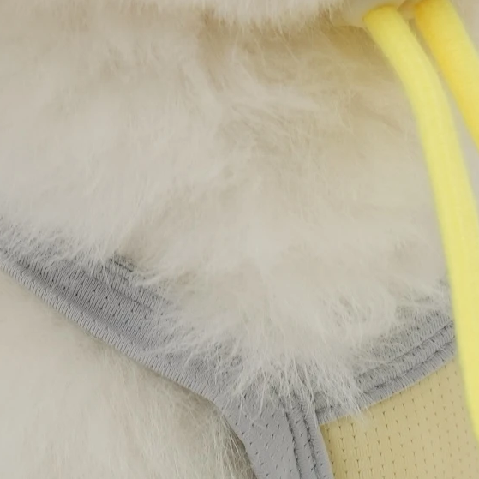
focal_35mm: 373
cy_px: -913
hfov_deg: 4.7
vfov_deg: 4.5
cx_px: 84
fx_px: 5839
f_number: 7.1
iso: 400
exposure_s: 1/160
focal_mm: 70
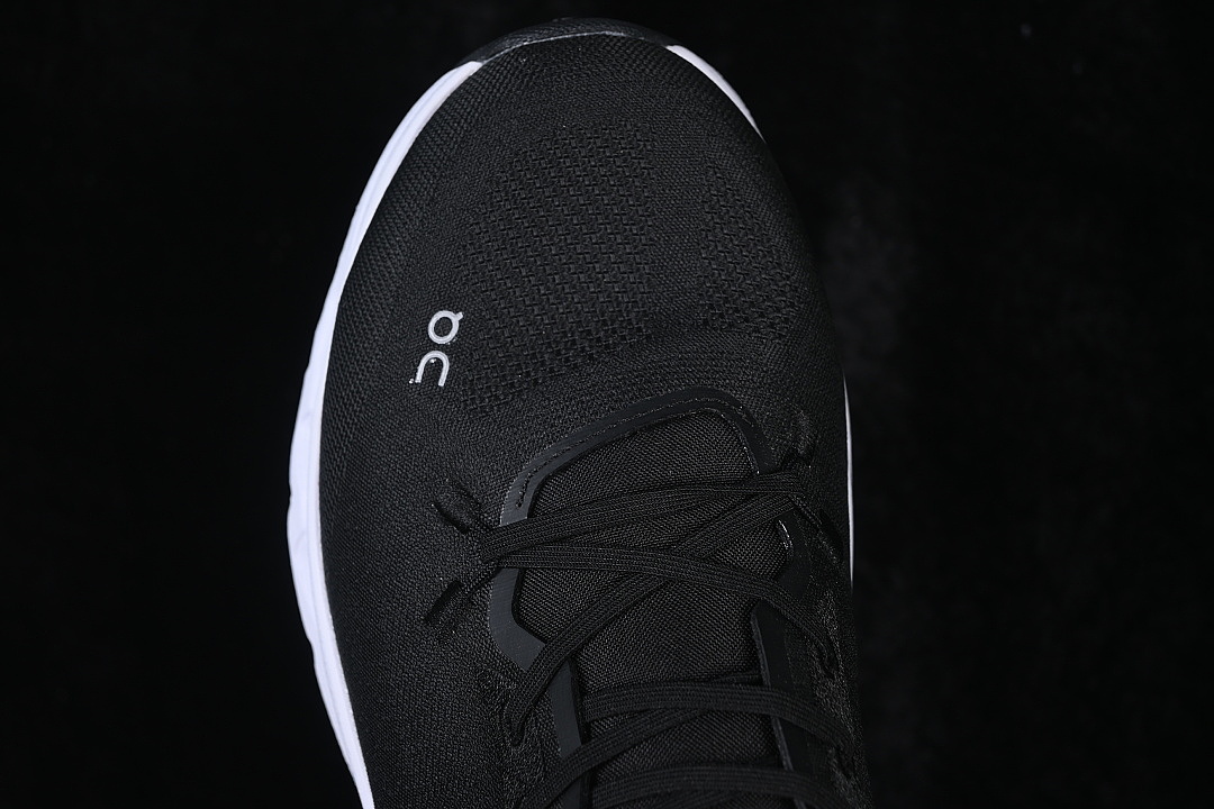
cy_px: 404
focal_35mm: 75
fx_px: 2529
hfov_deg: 27.0
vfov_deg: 18.2
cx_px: 607
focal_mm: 50
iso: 160
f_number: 6.3
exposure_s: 1/60
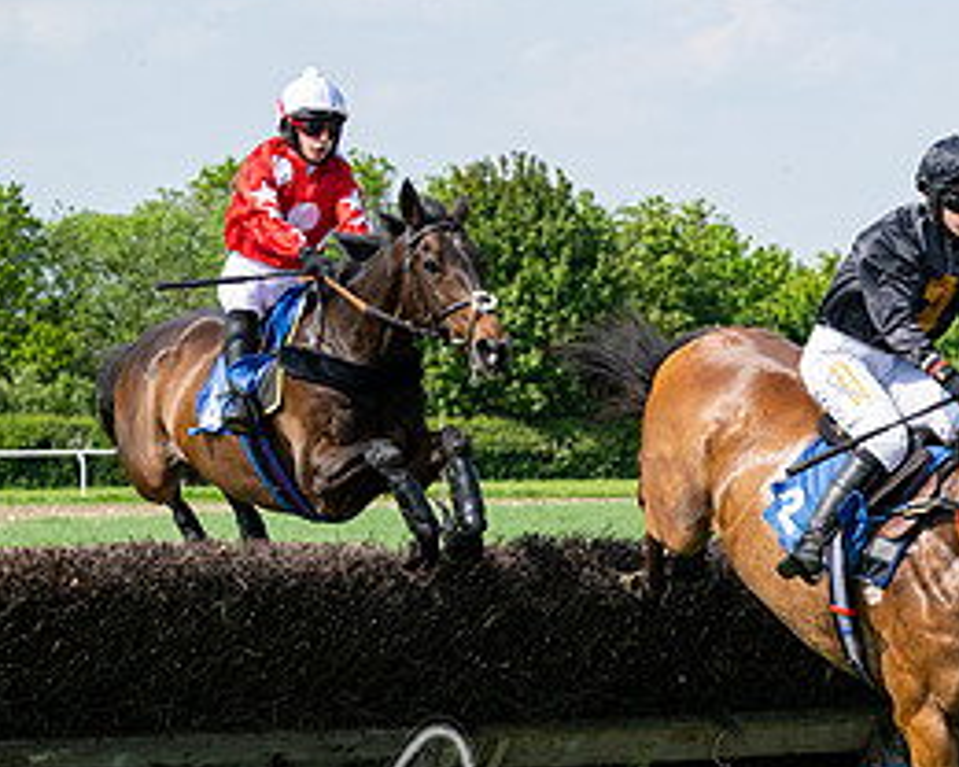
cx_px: 1182
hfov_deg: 11.1
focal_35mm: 171
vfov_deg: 9.0
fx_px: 4853
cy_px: 630
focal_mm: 70
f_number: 5
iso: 400
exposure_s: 1/2500
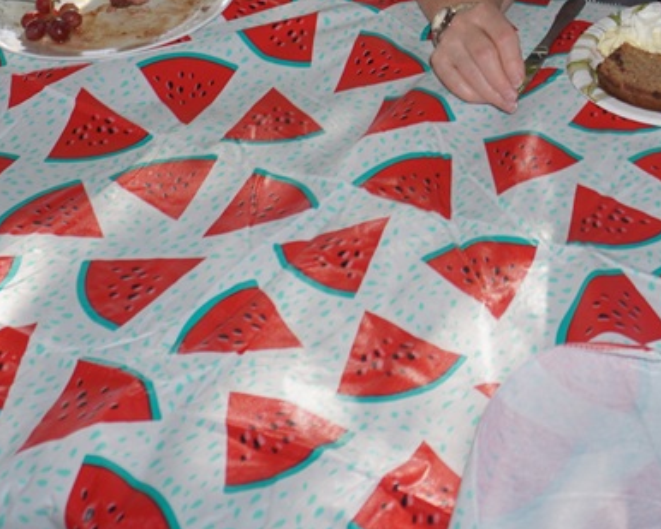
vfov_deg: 19.3
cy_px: -122
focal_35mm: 74
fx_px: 1457
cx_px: 474
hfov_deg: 25.3
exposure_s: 1/160
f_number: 4
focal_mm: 17
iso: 100
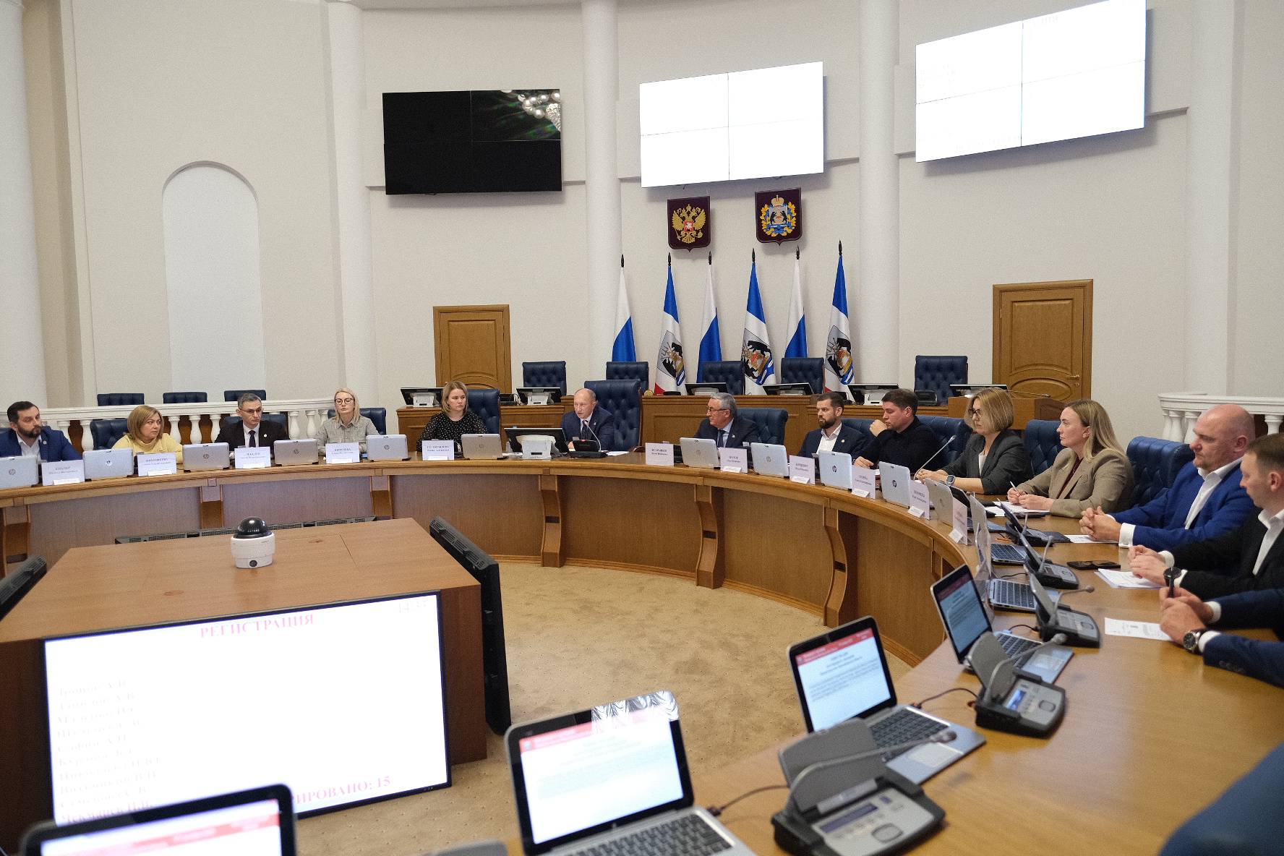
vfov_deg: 53.1
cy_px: 428
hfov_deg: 73.7
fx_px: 856
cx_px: 642
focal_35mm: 24
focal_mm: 16
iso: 1600
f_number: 2
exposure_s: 1/200
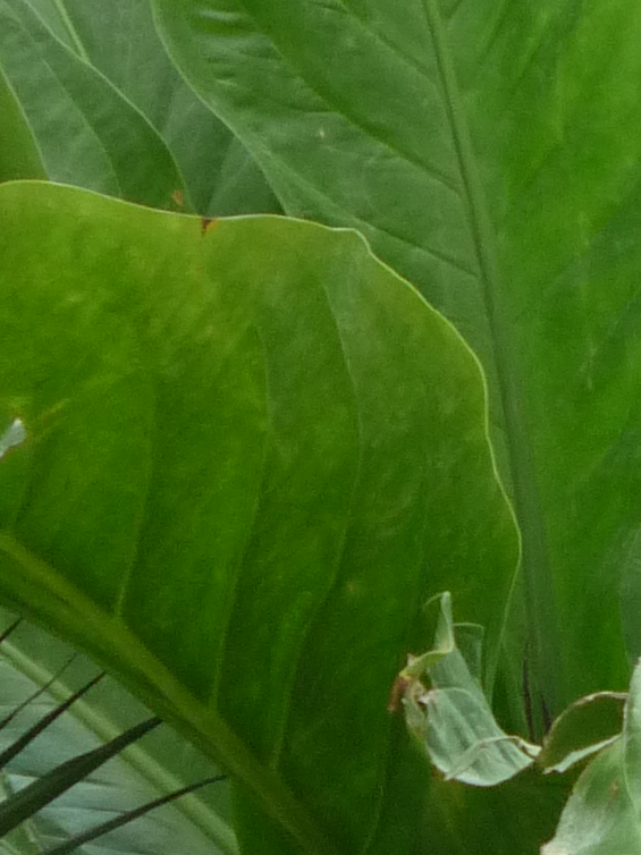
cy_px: 654
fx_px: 3088
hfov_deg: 11.6
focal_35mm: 125
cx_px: 740
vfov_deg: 15.7
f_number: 3.3
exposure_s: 1/125
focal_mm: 5.2
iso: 200
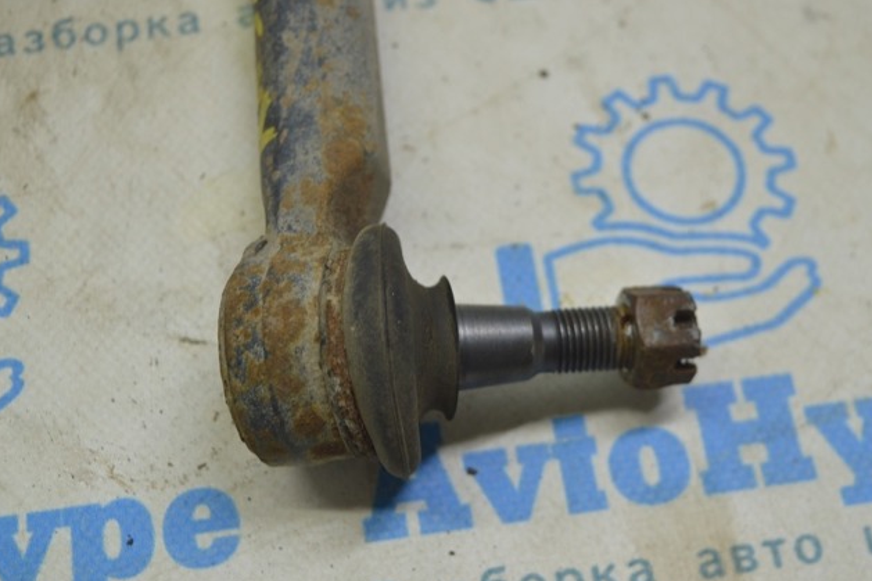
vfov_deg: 22.2
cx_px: 433
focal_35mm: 61
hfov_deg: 32.9
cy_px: 292
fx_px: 1477
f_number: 5.6
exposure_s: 1/40
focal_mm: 40
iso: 400
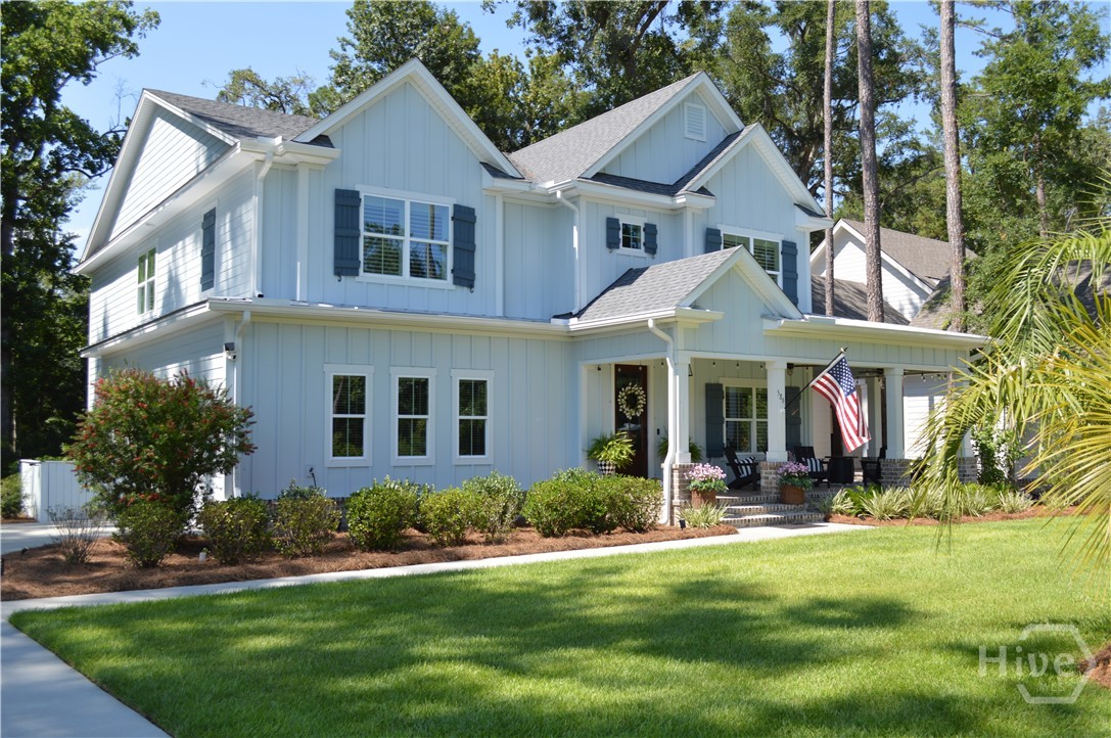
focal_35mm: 33
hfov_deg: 57.3
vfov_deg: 39.9
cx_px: 556
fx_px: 1017
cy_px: 369
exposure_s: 1/200
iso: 100
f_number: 7.1
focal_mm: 22
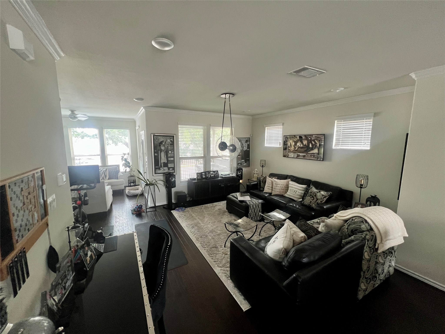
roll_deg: -0.1
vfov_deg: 89.9
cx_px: 222
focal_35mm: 13
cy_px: 167
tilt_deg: -8.8
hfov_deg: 106.2
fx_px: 167
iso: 250
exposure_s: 1/60
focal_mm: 1.57
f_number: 1.8
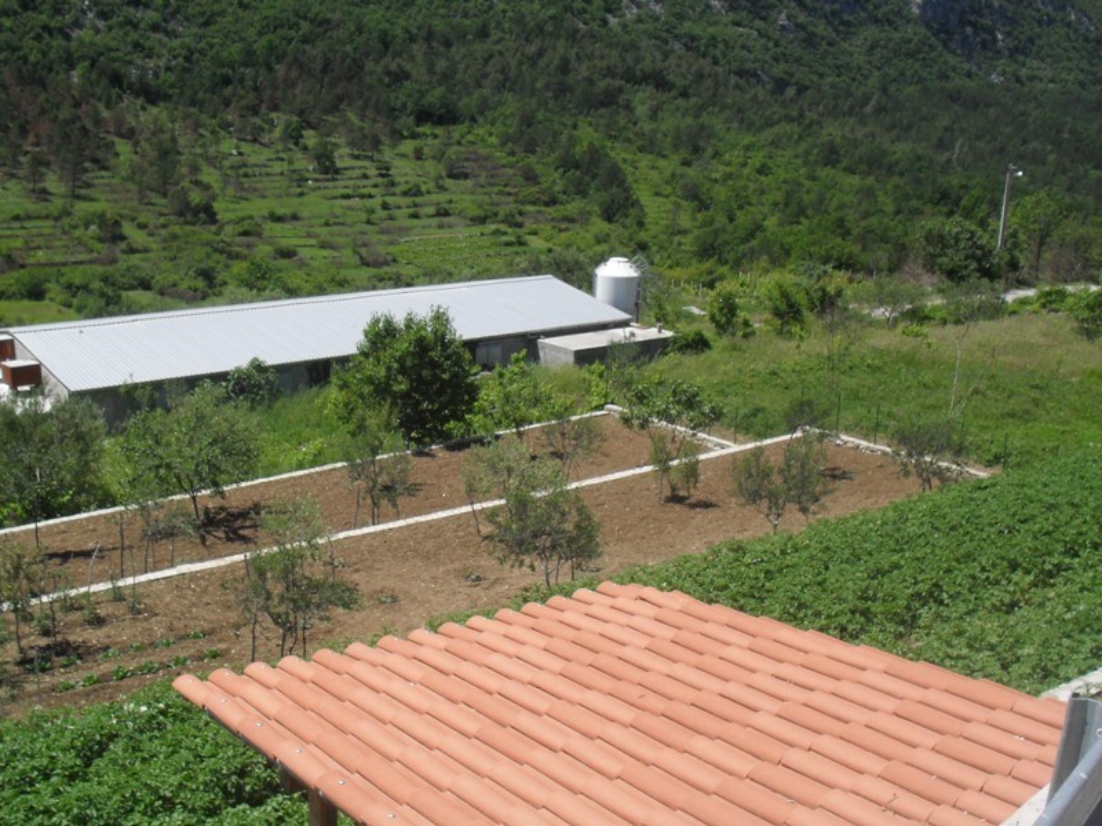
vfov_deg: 37.7
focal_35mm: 38
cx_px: 551
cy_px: 413
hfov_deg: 49.0
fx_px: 1210
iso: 80
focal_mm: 6.3
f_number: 8.3
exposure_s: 1/250
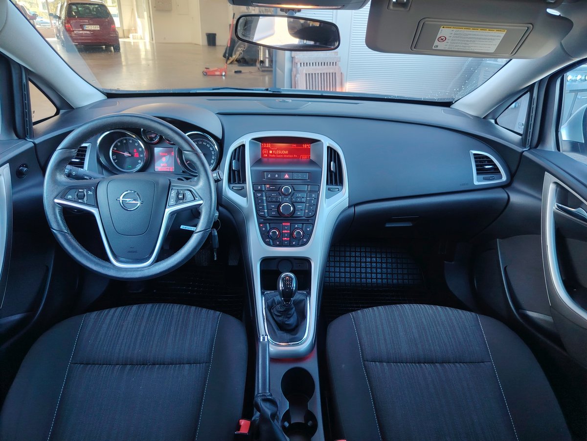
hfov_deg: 71.6
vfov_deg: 56.8
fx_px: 407
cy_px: 220
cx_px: 294
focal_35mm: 24
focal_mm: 5.25
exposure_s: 1/33.3
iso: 203
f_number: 1.75
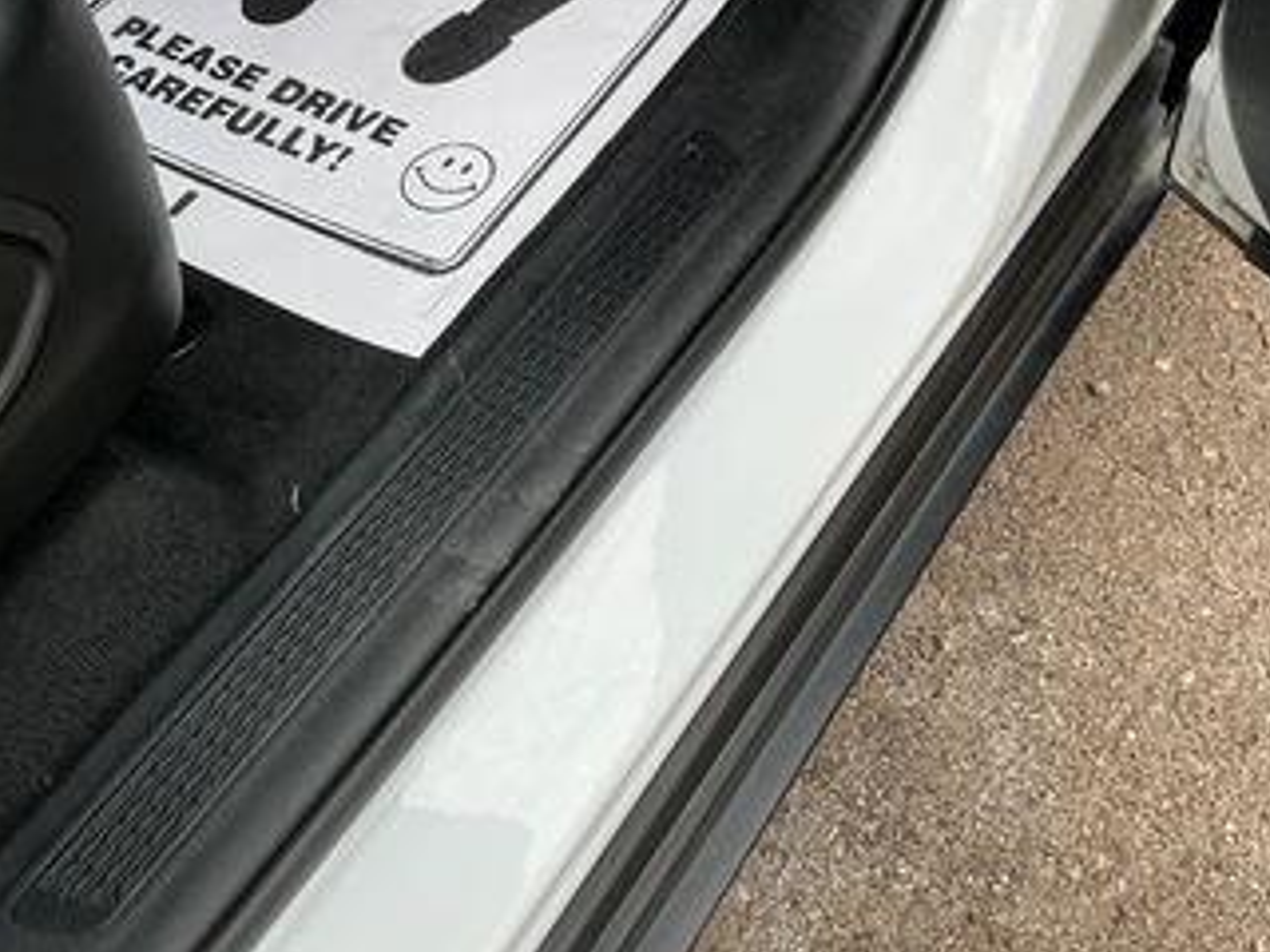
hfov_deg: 52.6
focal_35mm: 35
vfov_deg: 40.7
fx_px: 1284
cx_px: 683
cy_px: 440
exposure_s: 1/100
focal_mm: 3
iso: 20
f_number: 1.8
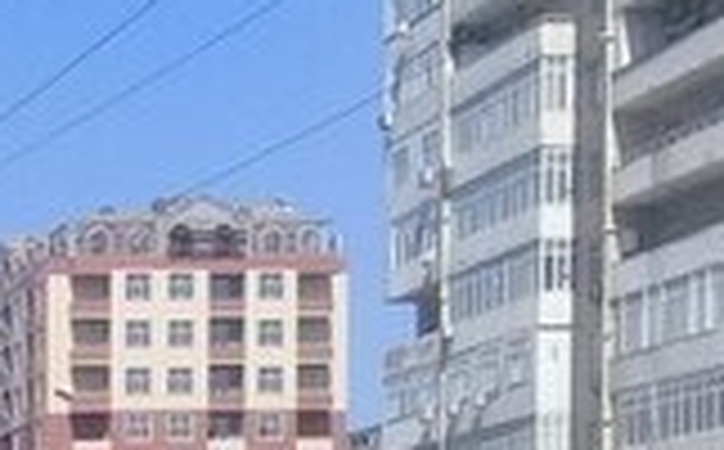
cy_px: 880
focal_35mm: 135
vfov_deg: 9.1
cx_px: -301
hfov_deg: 14.6
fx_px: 2659
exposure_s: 1/1346
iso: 50
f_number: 2.2
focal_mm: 3.3
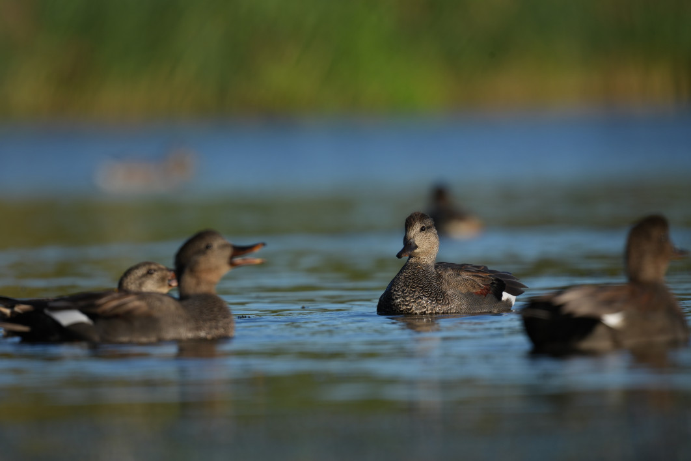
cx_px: 346
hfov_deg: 2.6
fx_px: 15354
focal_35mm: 800
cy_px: 230
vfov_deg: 1.7
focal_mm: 800
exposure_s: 1/800
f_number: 9
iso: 400
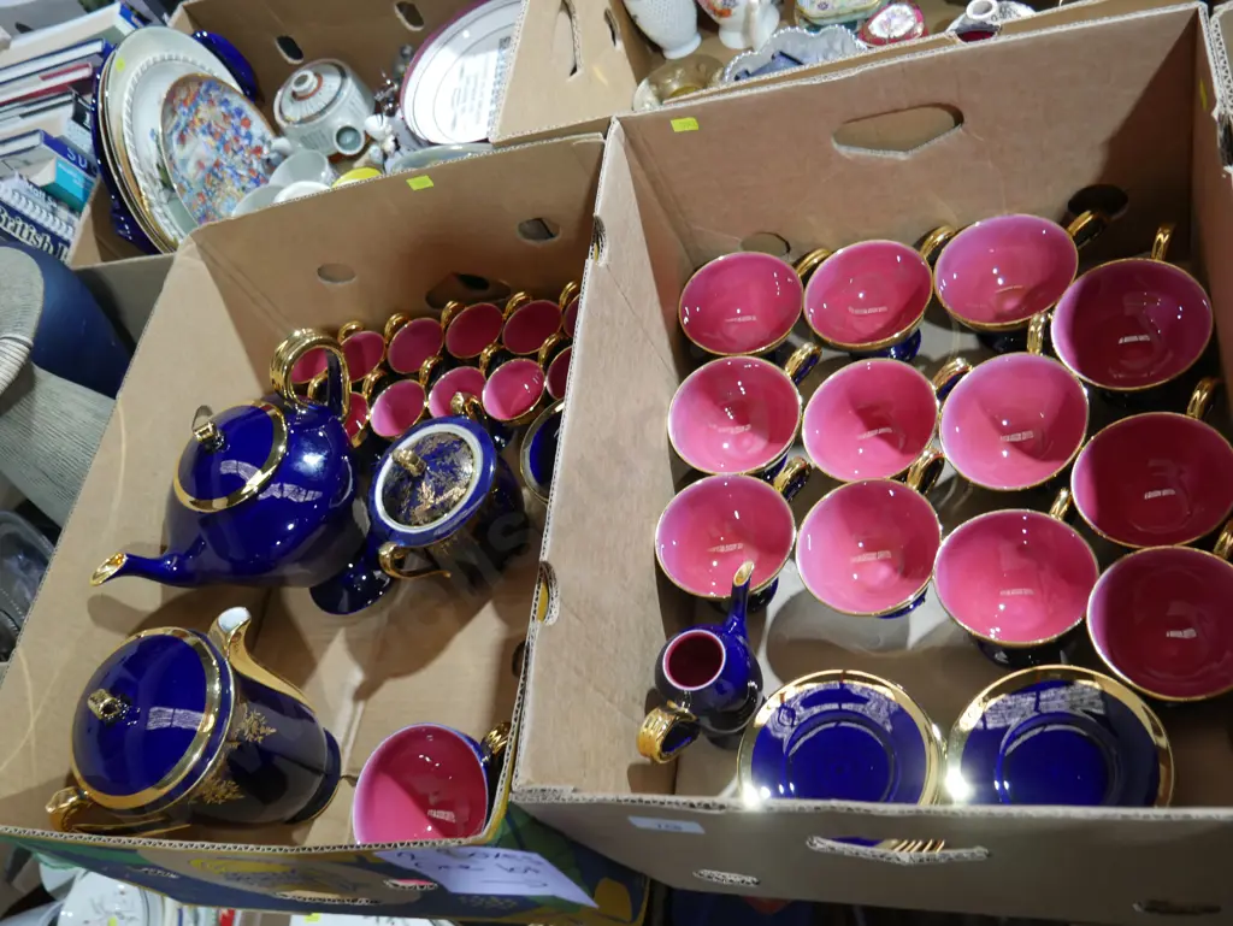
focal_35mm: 32
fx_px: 1140
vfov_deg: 44.2
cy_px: 463
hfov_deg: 56.8
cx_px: 616
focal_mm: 16
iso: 1000
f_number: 3.6
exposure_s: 1/60
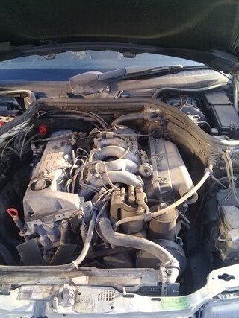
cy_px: 167
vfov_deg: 51.3
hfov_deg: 39.6
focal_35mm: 36
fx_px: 332
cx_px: 102
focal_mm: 3.3
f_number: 2.2
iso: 50
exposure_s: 1/100
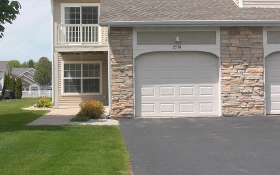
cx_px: 140
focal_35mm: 65
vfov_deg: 20.0
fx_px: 496
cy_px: 72
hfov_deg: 31.5
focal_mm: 10.8
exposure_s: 1/500
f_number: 3.8
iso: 50
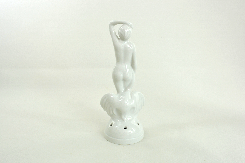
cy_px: 82
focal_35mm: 36
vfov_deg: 36.9
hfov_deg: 53.1
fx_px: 245
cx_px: 122
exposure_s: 3
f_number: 22
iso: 400
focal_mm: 24
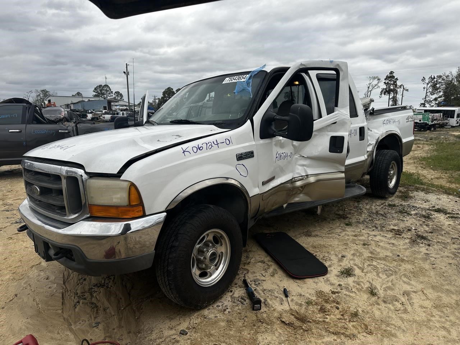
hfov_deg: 71.6
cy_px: 172
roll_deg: +0.3
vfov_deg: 56.8
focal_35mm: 24
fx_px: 319
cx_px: 230
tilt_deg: -8.2
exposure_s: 1/999
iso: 80
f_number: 1.78
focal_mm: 6.86
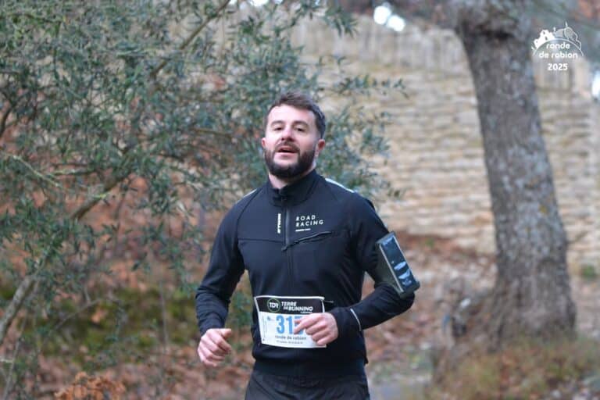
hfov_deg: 9.1
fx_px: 3750
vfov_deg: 6.1
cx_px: 300
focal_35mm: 225
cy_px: 200
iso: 1800
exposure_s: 1/500
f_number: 5
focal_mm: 150
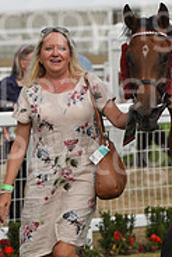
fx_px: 2883
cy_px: 99
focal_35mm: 403
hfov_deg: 3.4
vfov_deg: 5.1
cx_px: 155
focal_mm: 165
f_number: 5.6
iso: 400
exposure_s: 1/2000
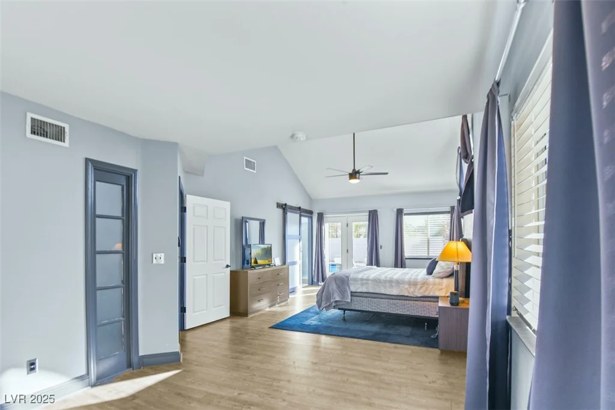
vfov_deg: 73.8
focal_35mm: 16
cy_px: 205
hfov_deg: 96.7
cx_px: 308
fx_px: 273
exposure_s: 1/20
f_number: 10
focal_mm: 16
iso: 250
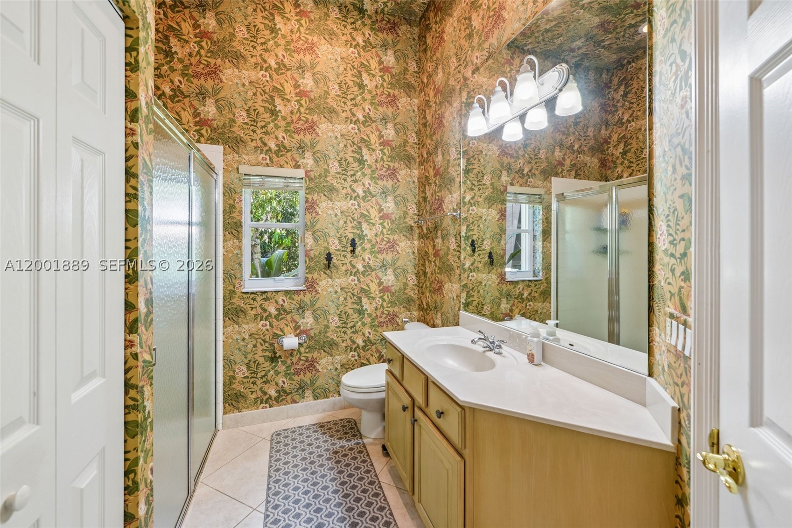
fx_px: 308
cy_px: 264
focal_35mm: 14
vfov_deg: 81.2
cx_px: 396
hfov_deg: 104.3
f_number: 9
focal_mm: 14
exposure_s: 1/10
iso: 200
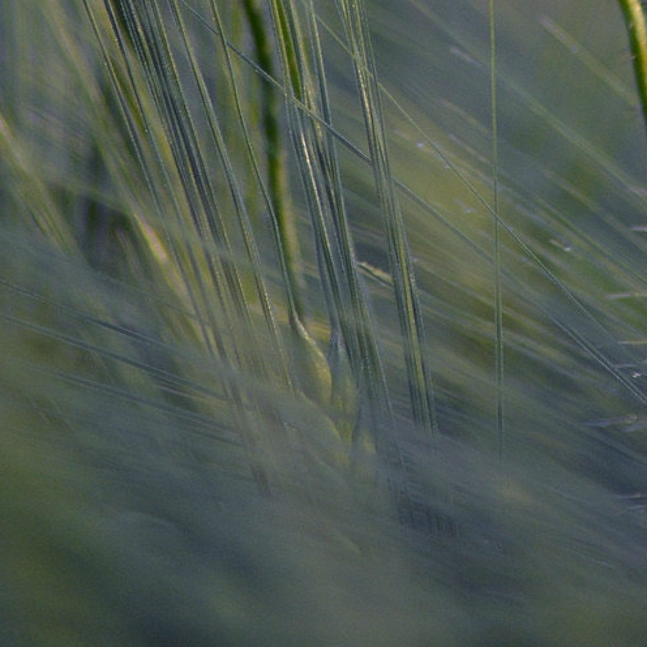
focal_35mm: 760
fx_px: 16079
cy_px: -331
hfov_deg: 2.3
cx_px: 540
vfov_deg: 2.3
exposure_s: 1/800
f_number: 4.8
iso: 200
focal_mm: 185
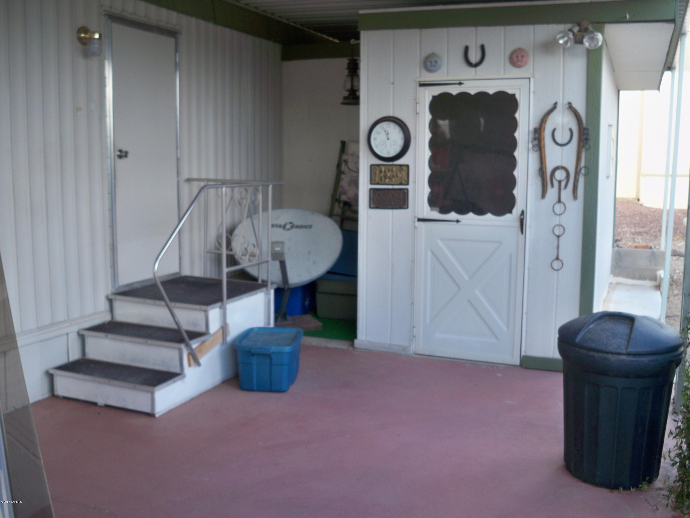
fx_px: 698
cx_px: 345
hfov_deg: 52.6
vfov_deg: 40.7
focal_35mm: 35
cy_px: 259
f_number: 3.1
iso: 80
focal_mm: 6.3
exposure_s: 1/80
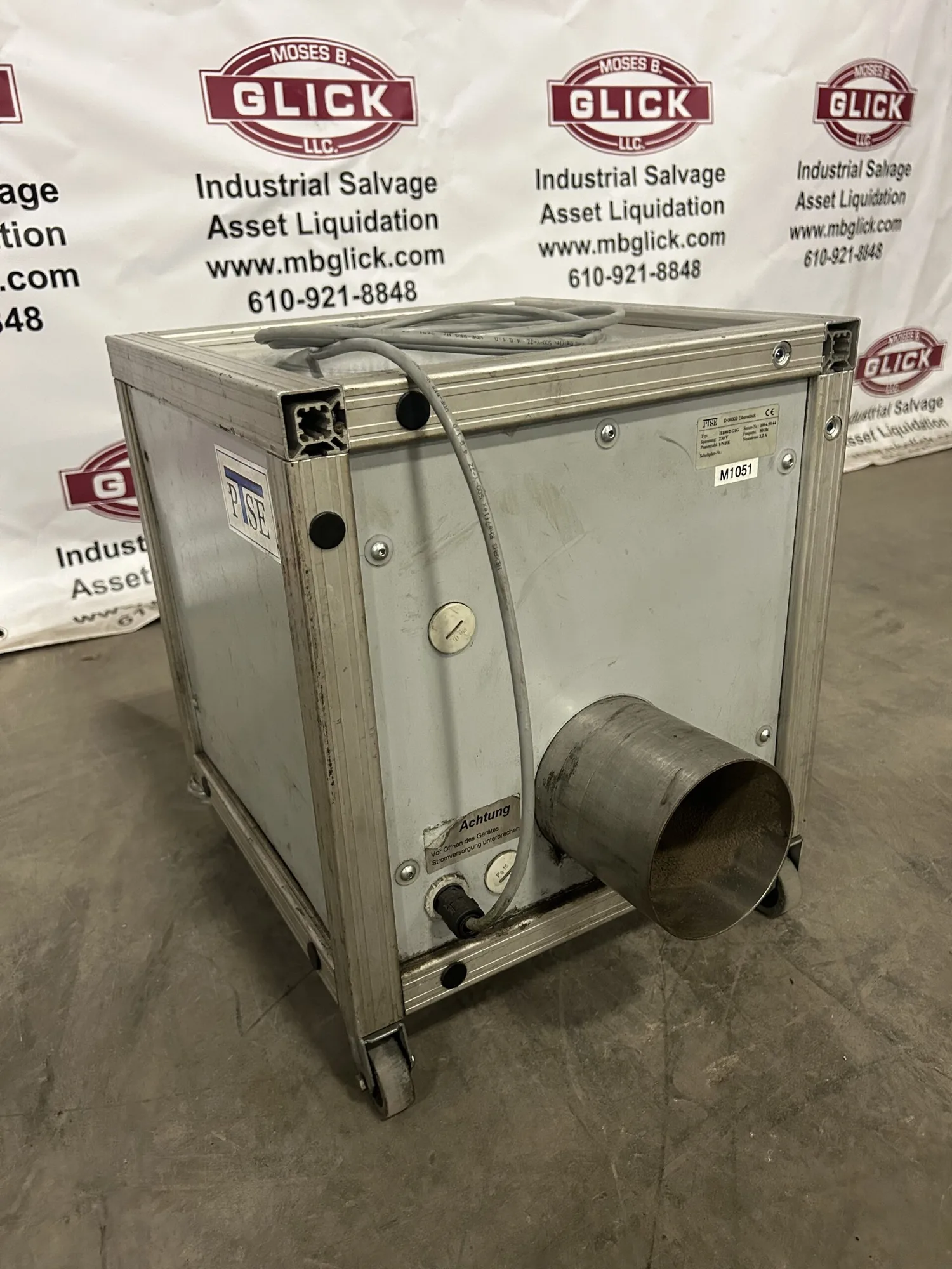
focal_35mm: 26
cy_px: 634
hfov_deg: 53.1
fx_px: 953
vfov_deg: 67.3
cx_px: 476
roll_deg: +4.3
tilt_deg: -23.0
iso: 320
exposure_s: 1/60
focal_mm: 5.7
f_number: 1.5
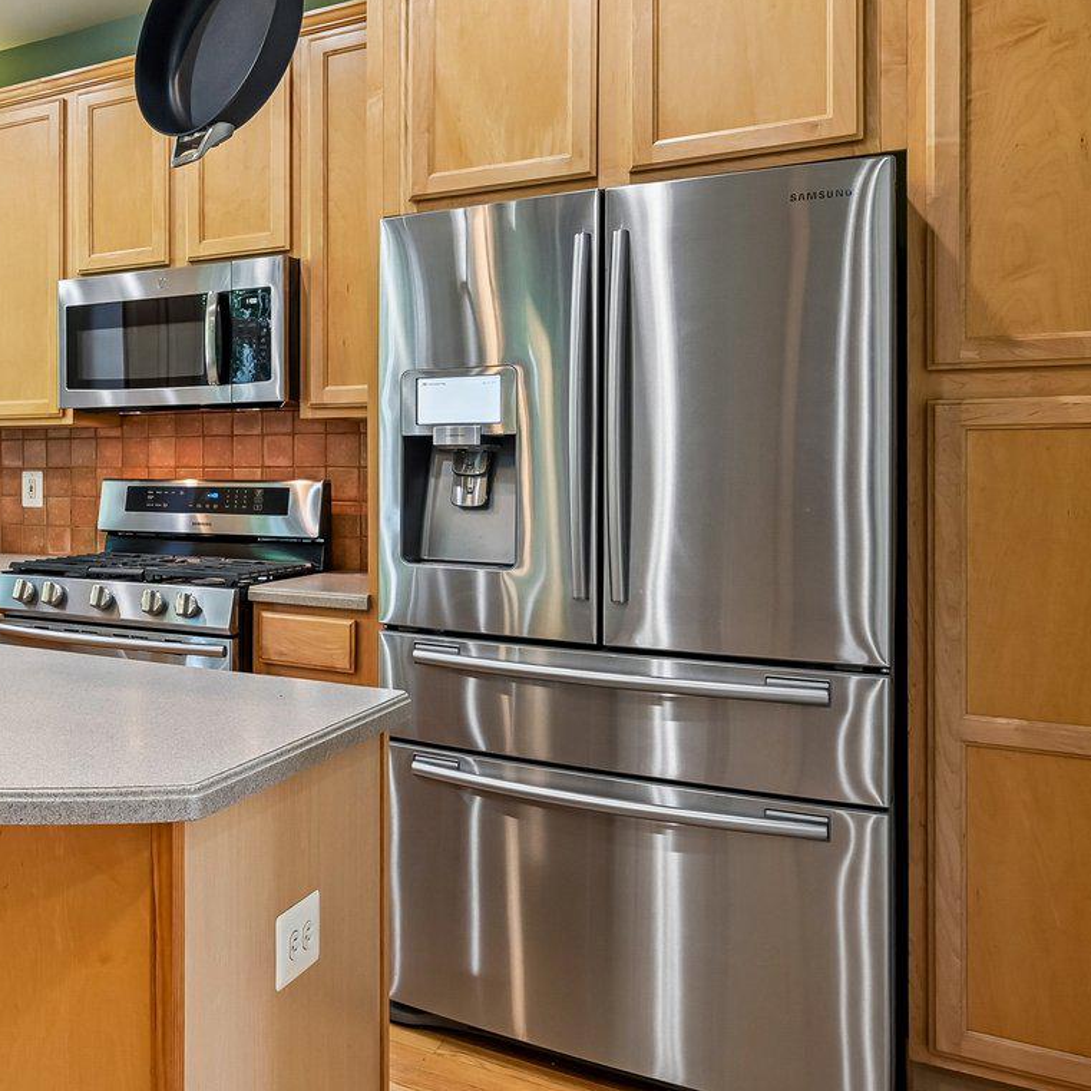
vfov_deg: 50.8
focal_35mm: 32
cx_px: 0
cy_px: 442
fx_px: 1141
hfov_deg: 43.7
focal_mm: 14
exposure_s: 1/15
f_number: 8
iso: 400
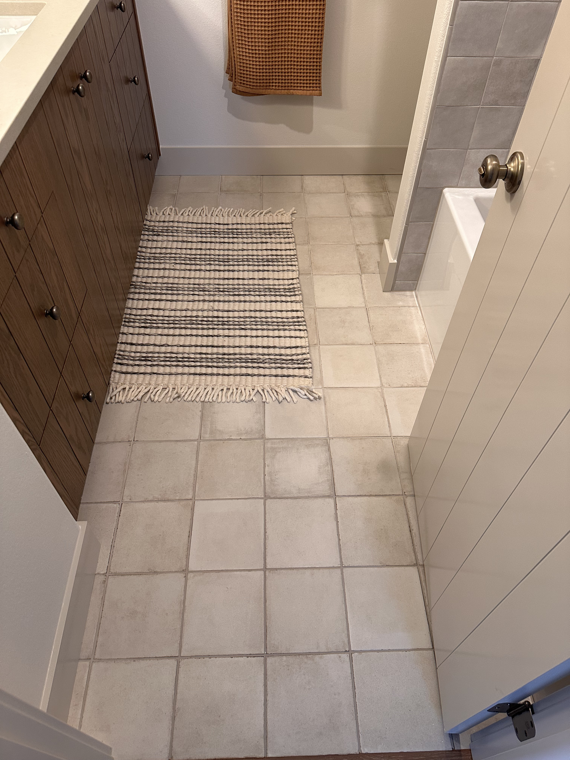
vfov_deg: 71.6
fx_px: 527
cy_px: 380
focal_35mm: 24
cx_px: 285
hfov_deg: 56.8
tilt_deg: -49.3
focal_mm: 6.86
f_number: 1.78
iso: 250
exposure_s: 1/60
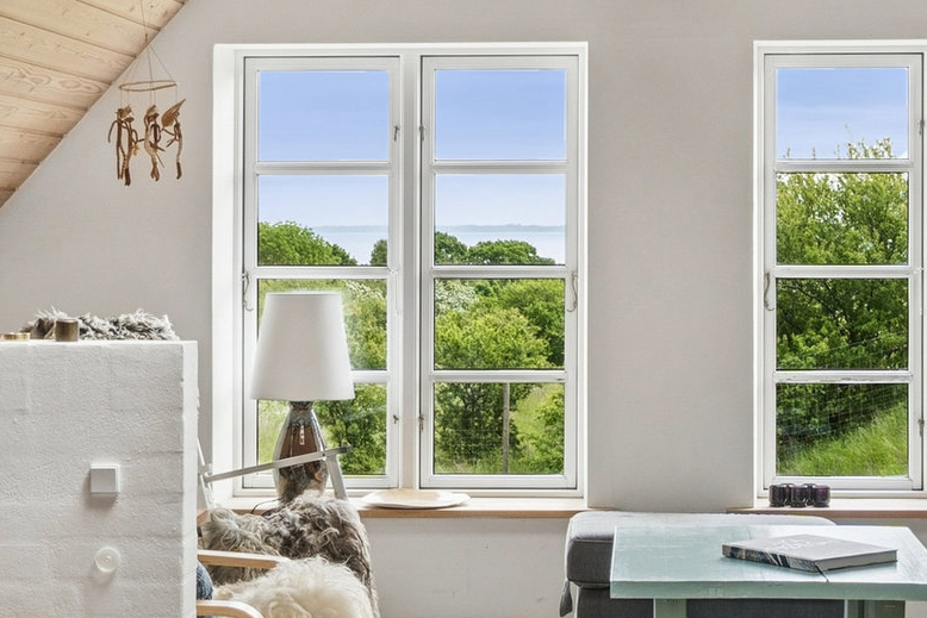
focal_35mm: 81
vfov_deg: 16.9
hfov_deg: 25.0
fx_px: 2086
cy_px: 263
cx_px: 553
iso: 200
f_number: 8
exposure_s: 1/40
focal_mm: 14
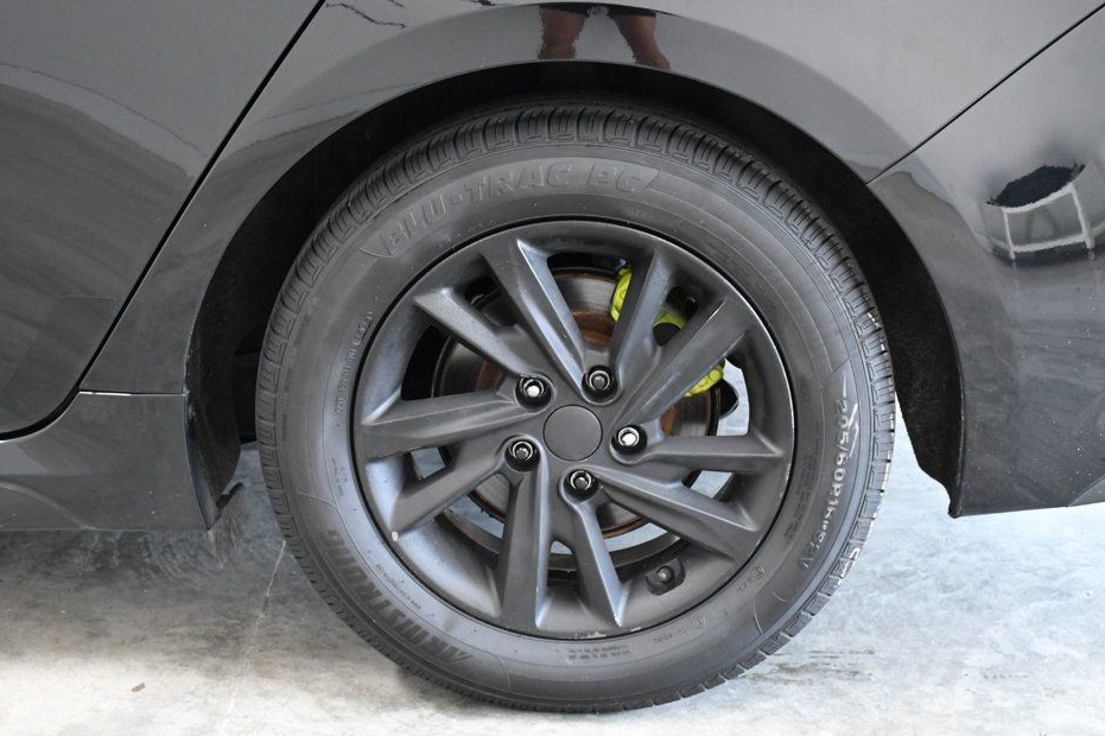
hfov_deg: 30.5
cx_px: 547
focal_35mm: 66
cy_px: 376
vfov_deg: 20.6
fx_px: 2025
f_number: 8
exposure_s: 1/100
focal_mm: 40
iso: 2500
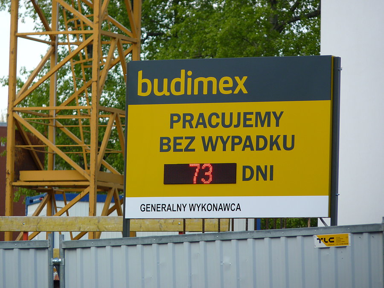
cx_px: 192
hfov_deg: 6.3
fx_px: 3483
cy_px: 144
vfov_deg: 4.7
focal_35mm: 314
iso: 80
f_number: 3.7
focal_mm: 55.8
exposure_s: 1/125
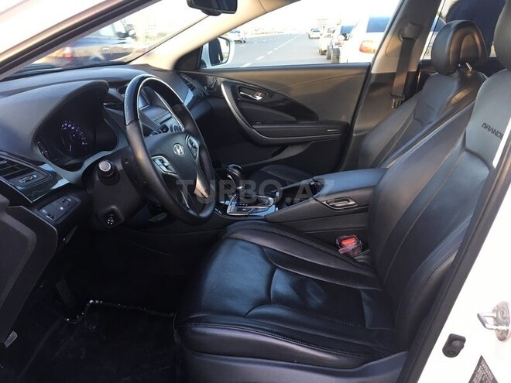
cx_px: 256
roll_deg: +1.9
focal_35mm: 29
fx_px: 428
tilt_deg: -19.5
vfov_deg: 48.2
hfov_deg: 61.7
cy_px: 192
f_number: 2.2
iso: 25
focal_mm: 4.15
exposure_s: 1/33
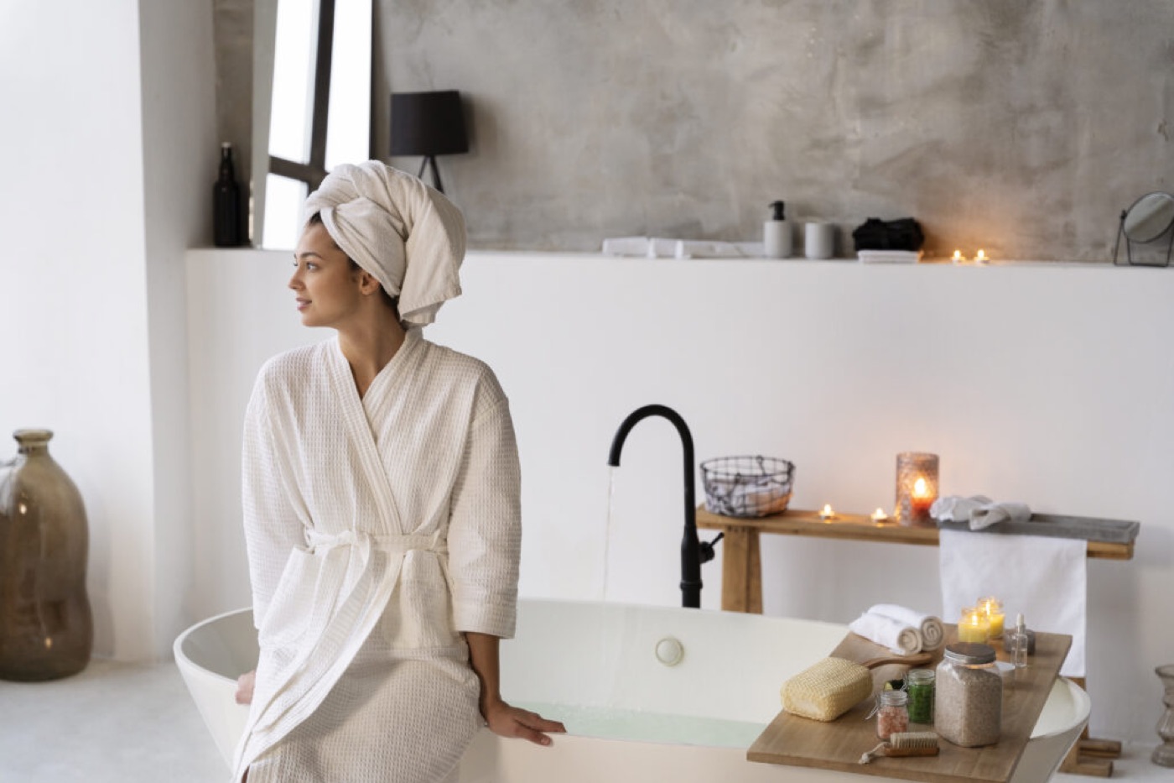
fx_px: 1917
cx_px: 587
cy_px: 392
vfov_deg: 23.1
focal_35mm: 59
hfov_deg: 34.0
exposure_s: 1/80
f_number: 2.8
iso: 500
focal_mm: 58.8
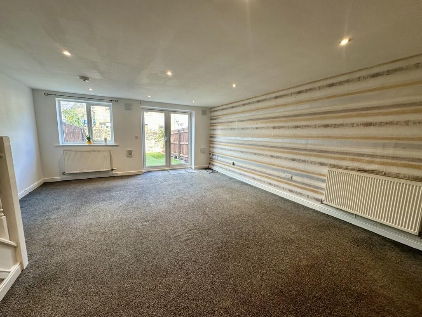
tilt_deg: -8.2
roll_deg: -1.2
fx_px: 171
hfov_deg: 102.1
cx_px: 211
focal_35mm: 14
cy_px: 158
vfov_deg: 85.7
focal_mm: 2.22
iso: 100
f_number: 2.2
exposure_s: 1/100
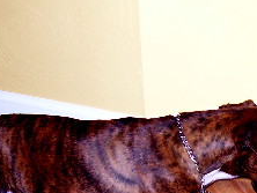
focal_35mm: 98
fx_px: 728
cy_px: 173
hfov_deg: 19.4
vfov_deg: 15.0
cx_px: 262
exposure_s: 1/60
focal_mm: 5.6
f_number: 2.7
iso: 125
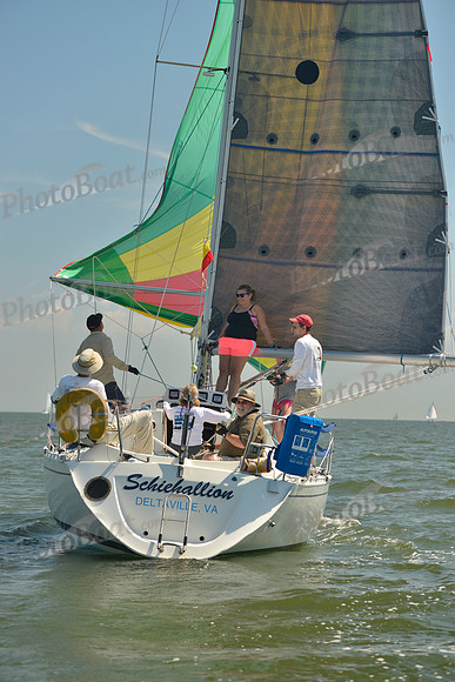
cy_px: 341
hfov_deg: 14.0
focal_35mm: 98
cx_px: 228
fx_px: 1857
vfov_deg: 20.8
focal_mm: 98
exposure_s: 1/800
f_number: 4.5
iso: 200
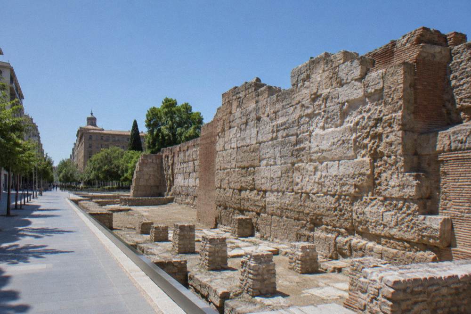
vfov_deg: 37.8
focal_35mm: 35
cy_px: 157
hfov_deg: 54.5
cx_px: 236
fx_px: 458
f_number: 7.1
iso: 400
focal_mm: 35
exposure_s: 1/500
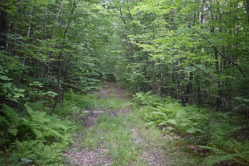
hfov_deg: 42.3
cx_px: 124
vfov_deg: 28.9
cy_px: 83
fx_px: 322
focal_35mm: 46
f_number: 4.2
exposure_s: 1/80
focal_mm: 31
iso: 400
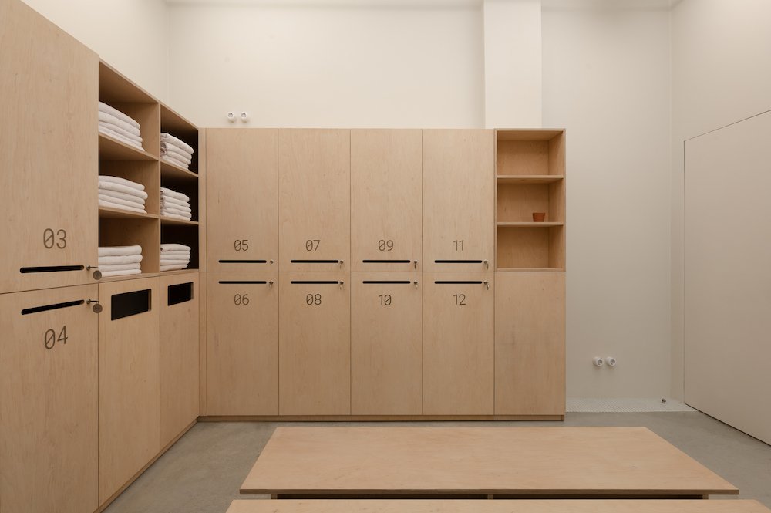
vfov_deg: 65.9
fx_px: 396
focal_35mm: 18
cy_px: 256
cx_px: 386
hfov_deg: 88.5
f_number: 10
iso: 200
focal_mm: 18.5
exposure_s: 1/40
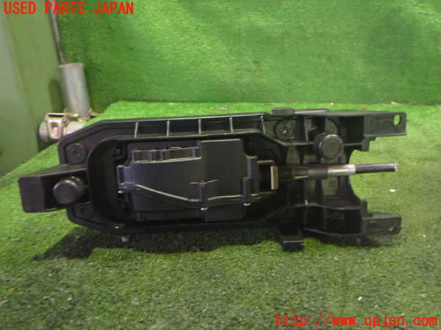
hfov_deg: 60.0
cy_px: 165
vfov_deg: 46.8
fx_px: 382
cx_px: 220
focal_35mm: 30
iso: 800
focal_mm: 5.4
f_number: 2.3
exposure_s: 1/15
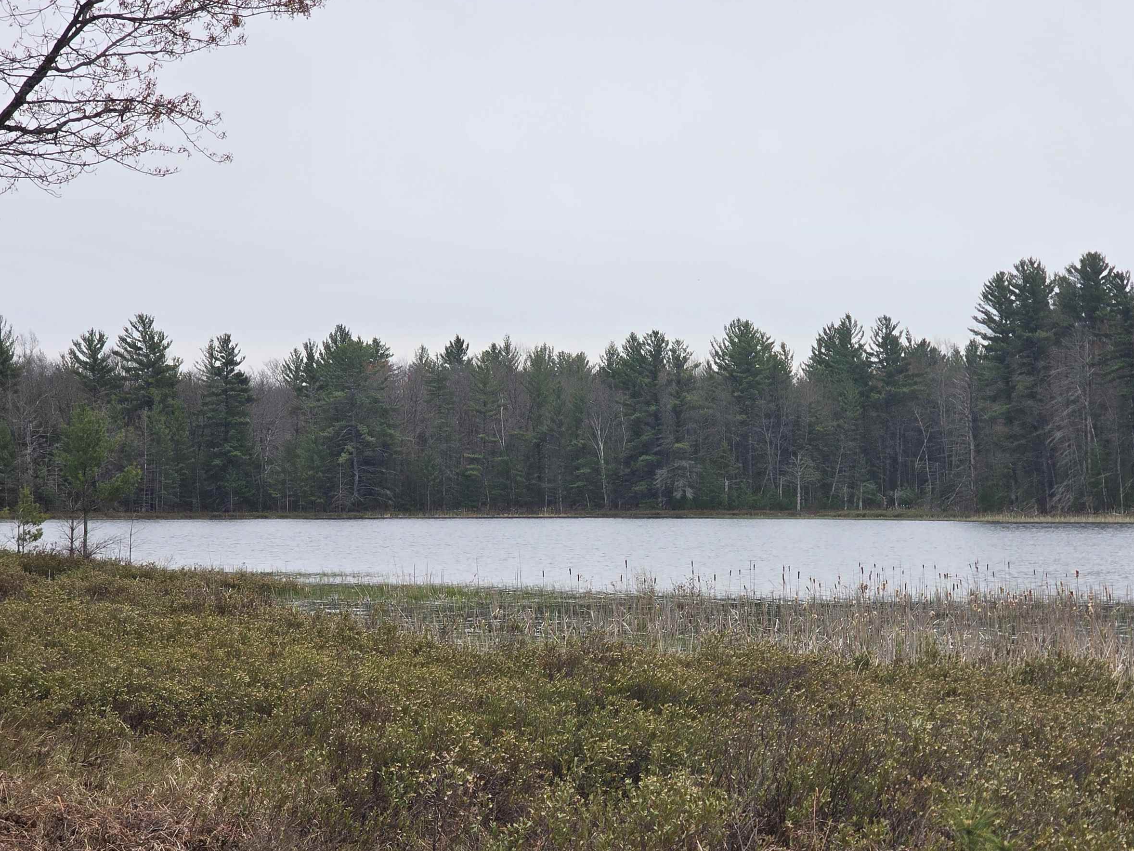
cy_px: 542
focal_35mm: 90
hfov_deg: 21.7
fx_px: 2948
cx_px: 678
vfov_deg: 16.4
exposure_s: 1/675
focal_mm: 7.9
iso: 50
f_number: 2.4
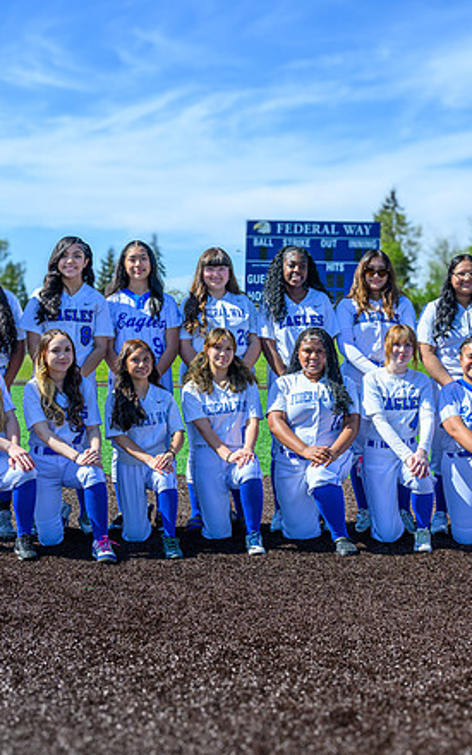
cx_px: 233
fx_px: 1029
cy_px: 403
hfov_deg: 25.8
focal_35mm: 50
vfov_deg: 40.3
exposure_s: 1/320
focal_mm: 29.5
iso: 64
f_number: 5
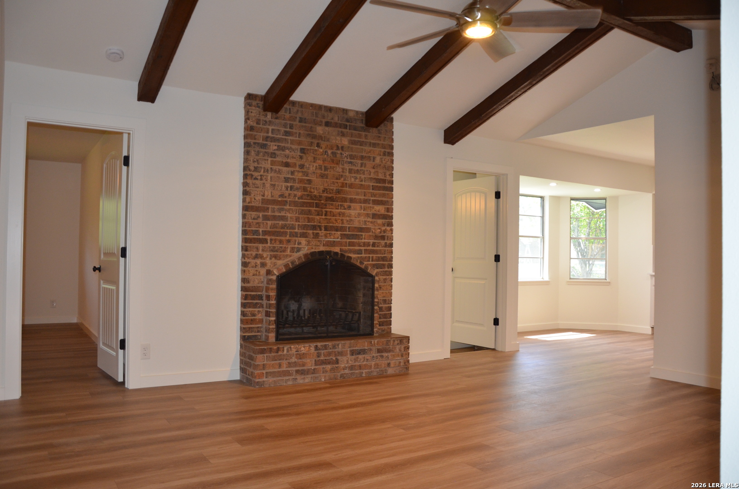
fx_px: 553
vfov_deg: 47.7
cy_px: 244
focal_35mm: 27
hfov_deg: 67.5
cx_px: 370
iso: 560
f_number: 3.5
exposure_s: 1/60
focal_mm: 18
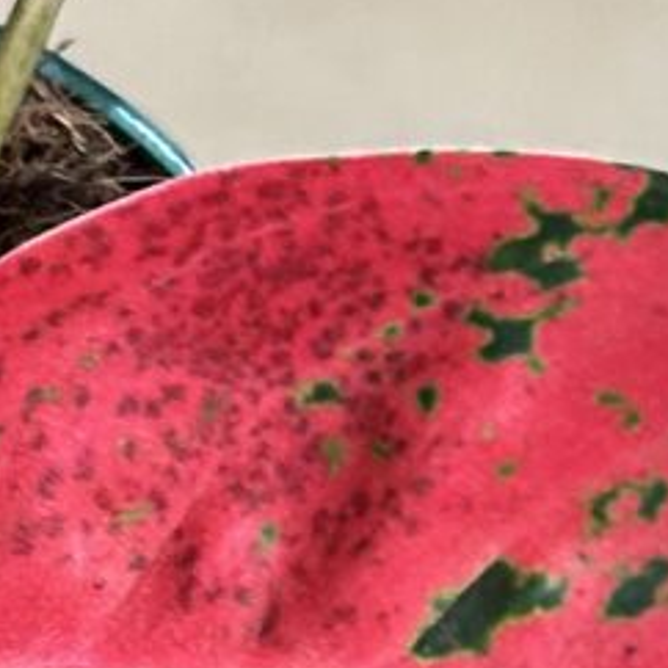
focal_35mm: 243
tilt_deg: -44.4
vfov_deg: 7.2
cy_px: 687
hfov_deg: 7.1
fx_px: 5305
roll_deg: +1.4
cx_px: -157
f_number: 1.5
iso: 100
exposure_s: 1/60
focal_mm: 5.7
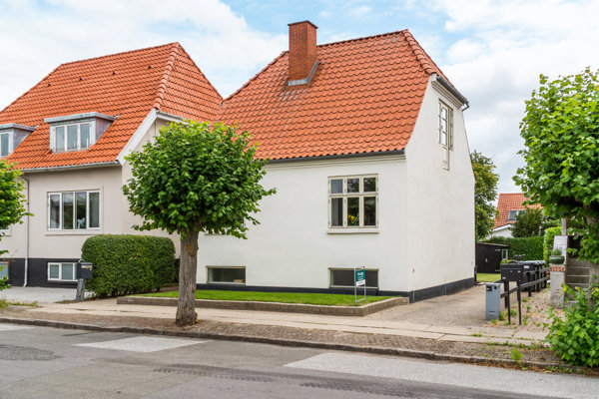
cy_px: 200
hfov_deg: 59.5
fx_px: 524
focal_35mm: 32
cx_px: 300
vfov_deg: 41.7
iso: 200
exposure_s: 1/320
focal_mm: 21
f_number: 8
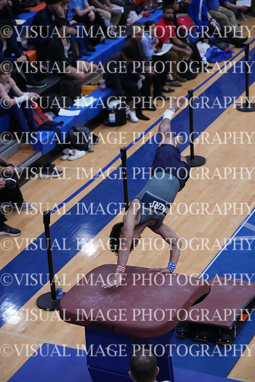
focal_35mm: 98
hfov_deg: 14.0
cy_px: 191
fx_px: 1041
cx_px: 128
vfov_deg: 20.8
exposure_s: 1/1000
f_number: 4
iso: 10000
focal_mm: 98
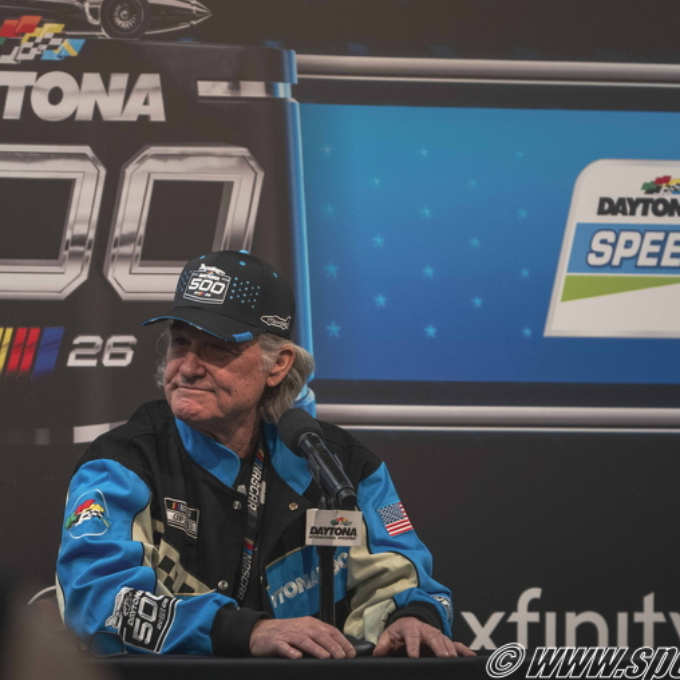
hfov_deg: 6.6
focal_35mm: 265
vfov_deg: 6.6
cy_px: 343
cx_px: 519
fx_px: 5890
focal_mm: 200
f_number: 2.8
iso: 800
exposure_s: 1/200
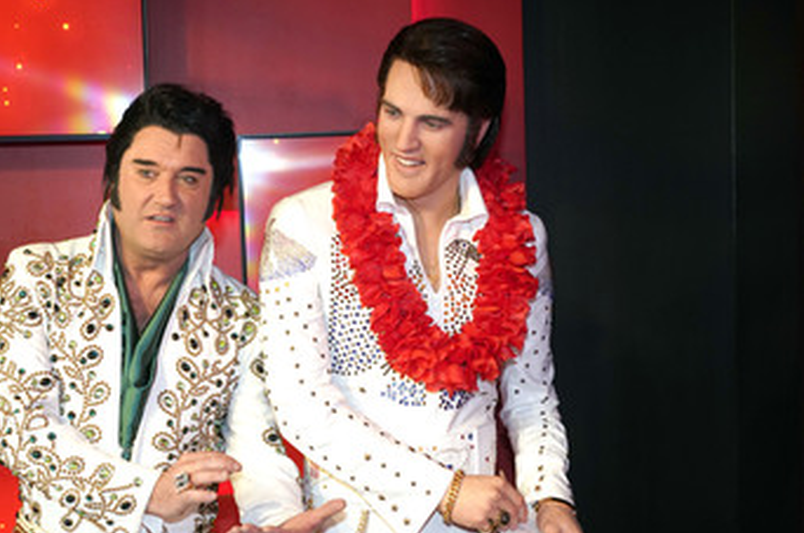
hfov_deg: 30.4
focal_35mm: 66
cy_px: 345
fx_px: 1472
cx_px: 279
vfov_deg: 20.5
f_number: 4.5
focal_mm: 50
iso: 1600
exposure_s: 1/100
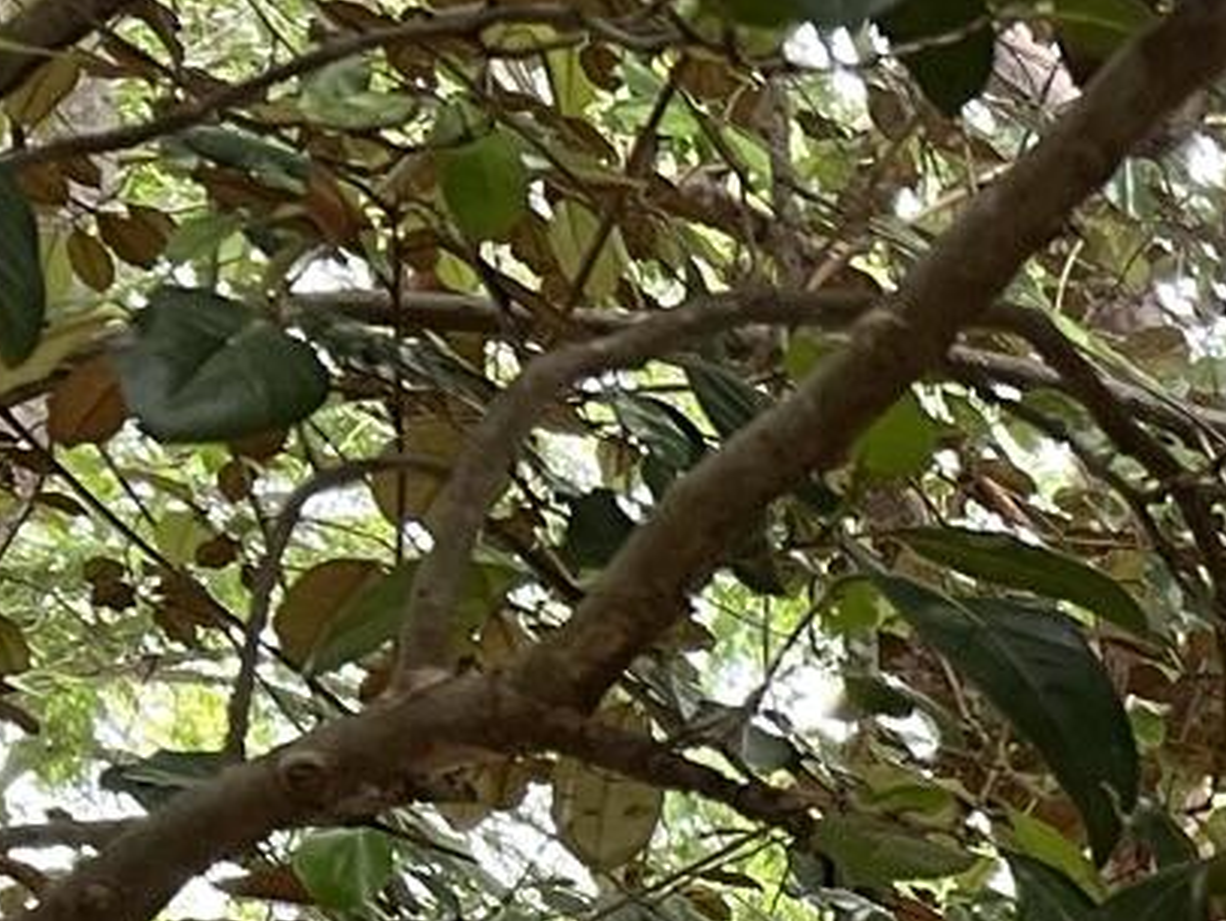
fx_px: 4642
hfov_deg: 12.6
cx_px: 2706
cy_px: 1806
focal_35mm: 131
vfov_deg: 10.5
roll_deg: +0.4
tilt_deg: +3.2
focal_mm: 5.7
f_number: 1.5
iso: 125
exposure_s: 1/91
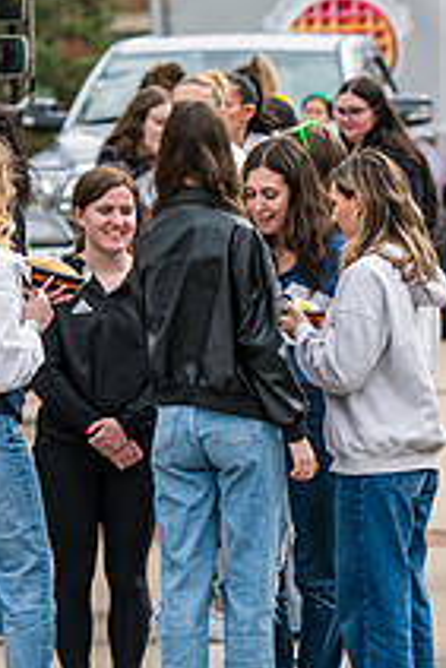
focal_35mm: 330
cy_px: 274
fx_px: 6122
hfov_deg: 4.2
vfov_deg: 6.2
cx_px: 345
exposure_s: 1/800
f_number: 3.2
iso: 200
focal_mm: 120
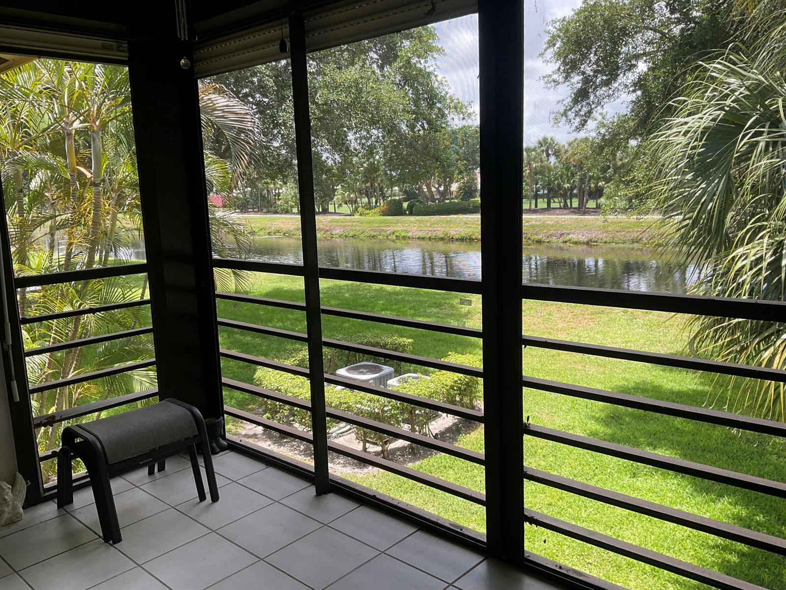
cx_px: 393
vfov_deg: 48.2
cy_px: 295
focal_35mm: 29
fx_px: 658
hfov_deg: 61.7
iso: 16
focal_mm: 3
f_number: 1.8
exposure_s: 1/269
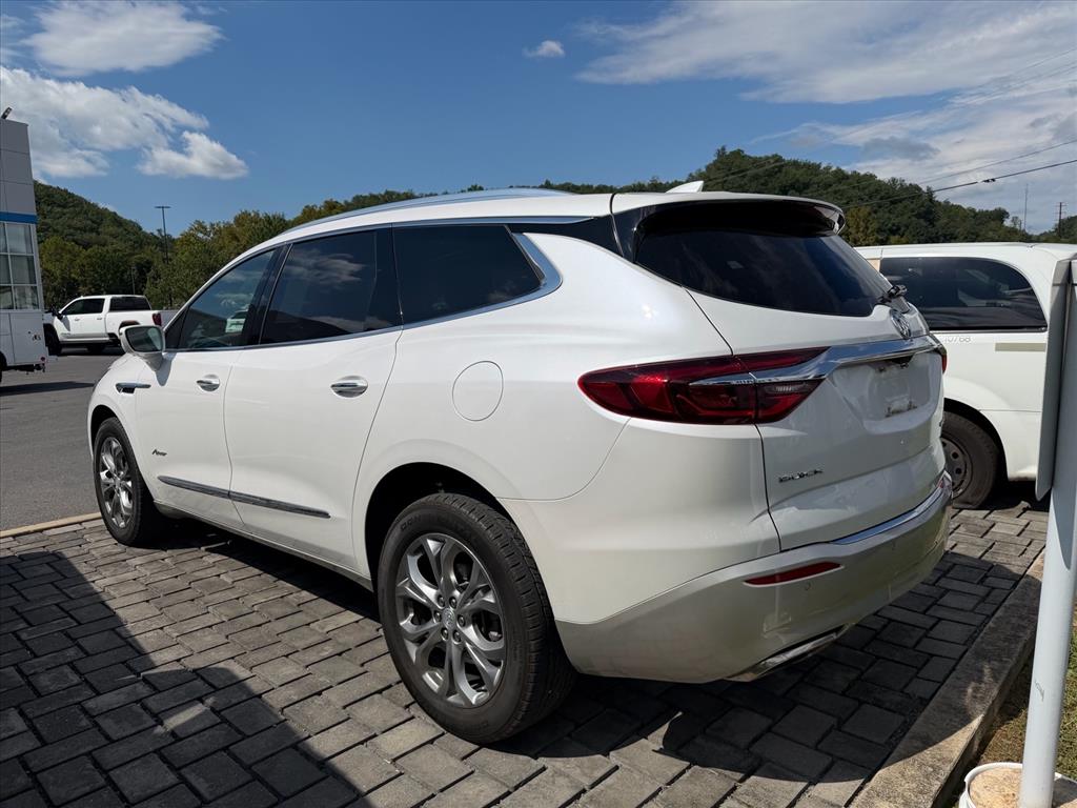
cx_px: 538
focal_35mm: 24
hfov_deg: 71.6
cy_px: 404
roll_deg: -1.4
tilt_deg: -4.9
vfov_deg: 56.8
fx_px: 747
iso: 80
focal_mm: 6.76
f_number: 1.78
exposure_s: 1/11905
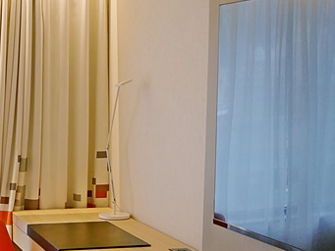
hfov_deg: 23.6
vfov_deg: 17.9
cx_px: 86
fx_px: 794
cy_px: 195
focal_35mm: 82
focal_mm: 14
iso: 500
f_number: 2.5
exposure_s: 1/60
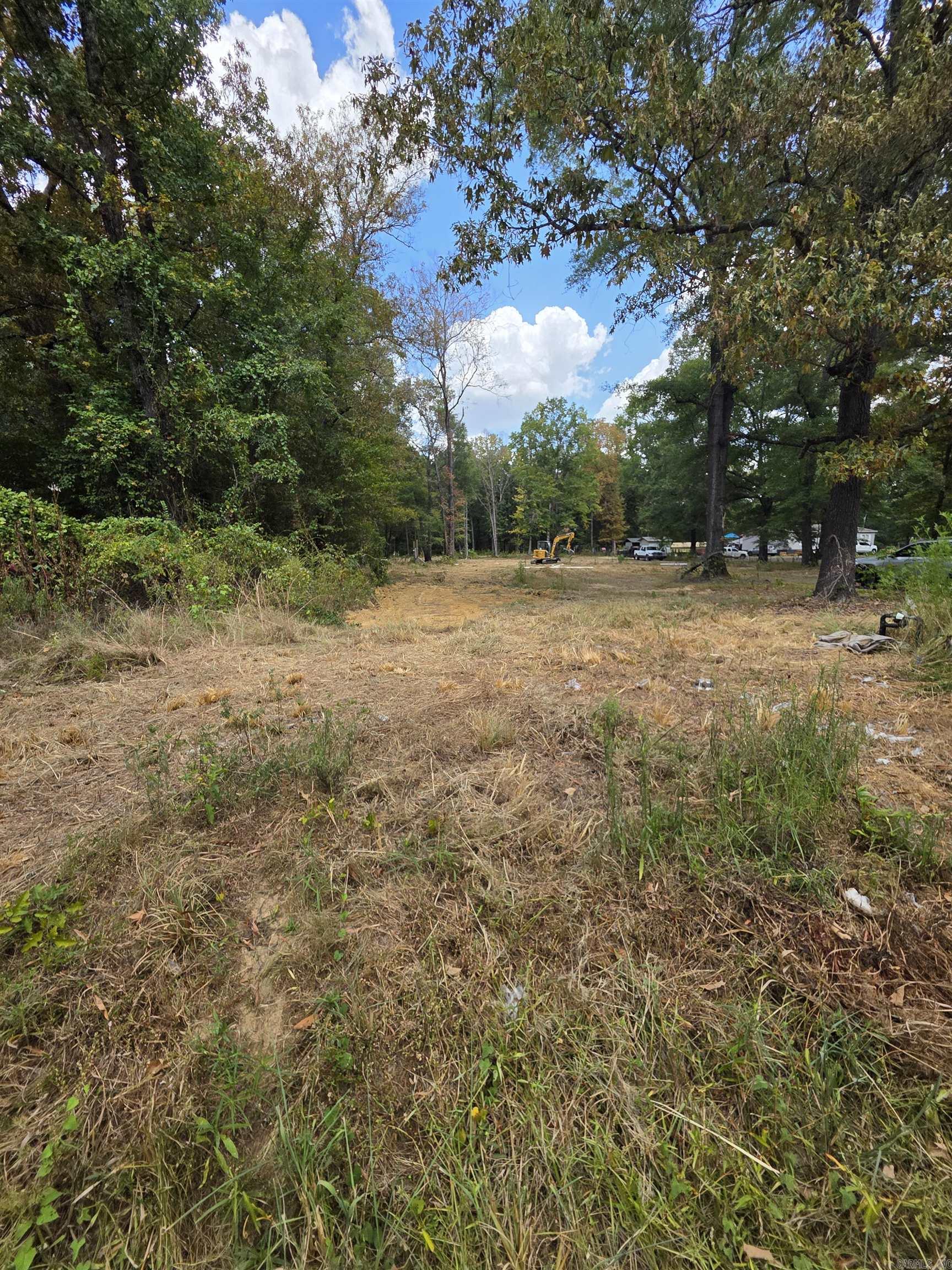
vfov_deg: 106.2
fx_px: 477
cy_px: 635
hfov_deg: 89.9
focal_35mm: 13
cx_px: 476
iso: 40
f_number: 1.9
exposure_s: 1/803
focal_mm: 2.2
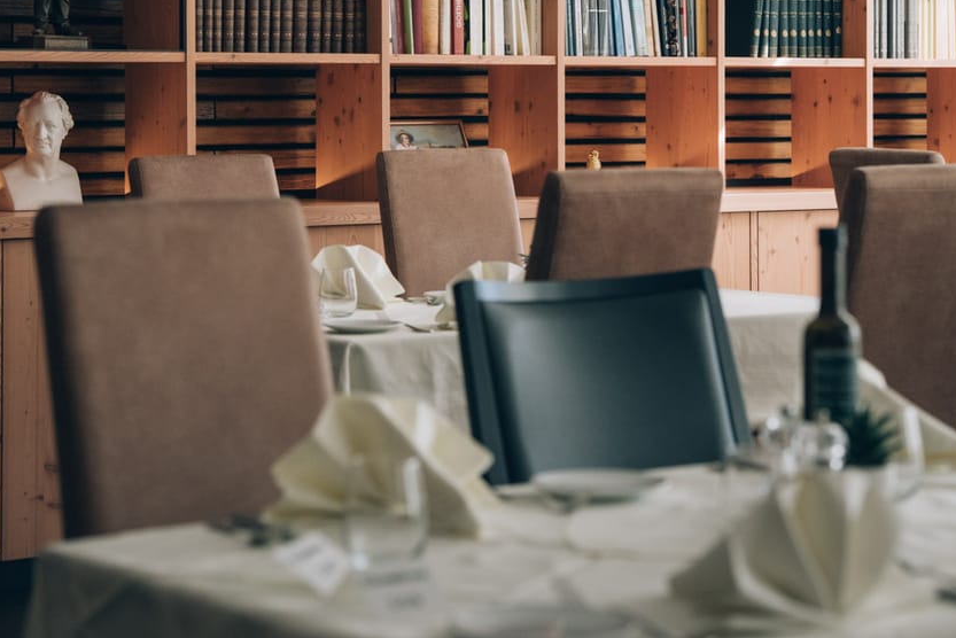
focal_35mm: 96
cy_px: 95
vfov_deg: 14.2
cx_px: 492
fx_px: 2550
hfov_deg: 21.2
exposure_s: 1/1000
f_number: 2.5
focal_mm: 50
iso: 800
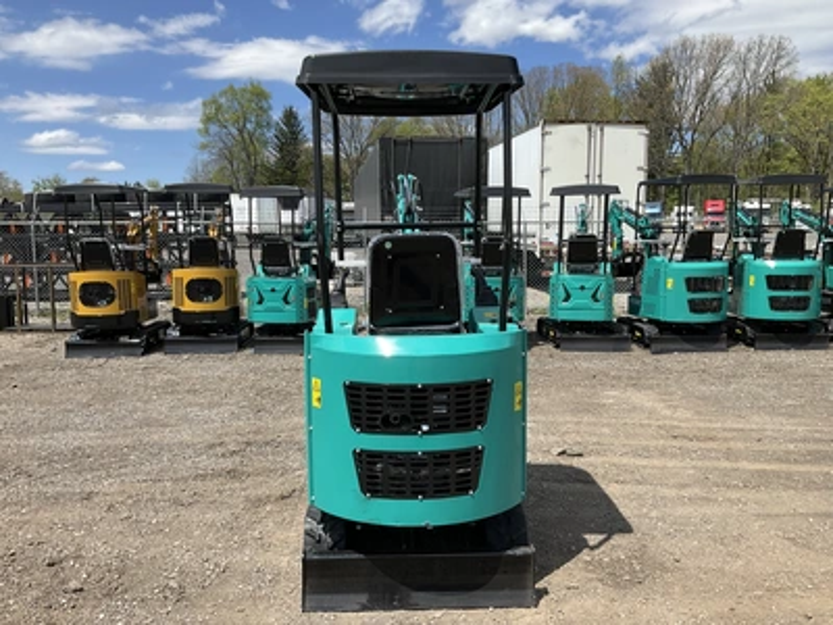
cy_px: 312
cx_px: 416
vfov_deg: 48.2
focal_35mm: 29
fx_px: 698
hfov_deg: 61.7
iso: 25
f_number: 1.8
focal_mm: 3
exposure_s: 1/1786
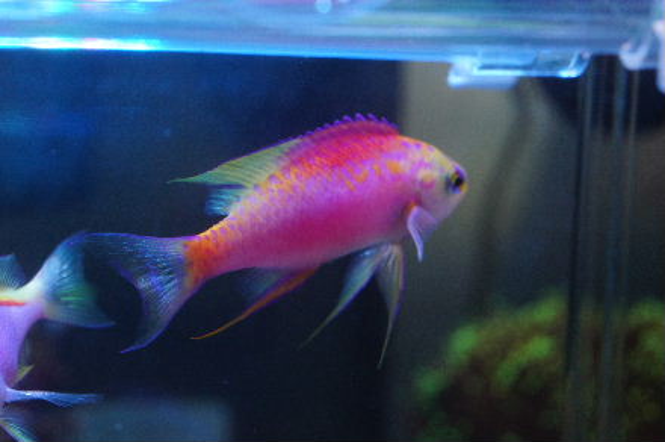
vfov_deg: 18.1
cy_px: 221
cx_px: 332
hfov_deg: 27.0
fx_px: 1383
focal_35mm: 75
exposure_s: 1/125
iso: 1600
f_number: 7.1
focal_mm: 50
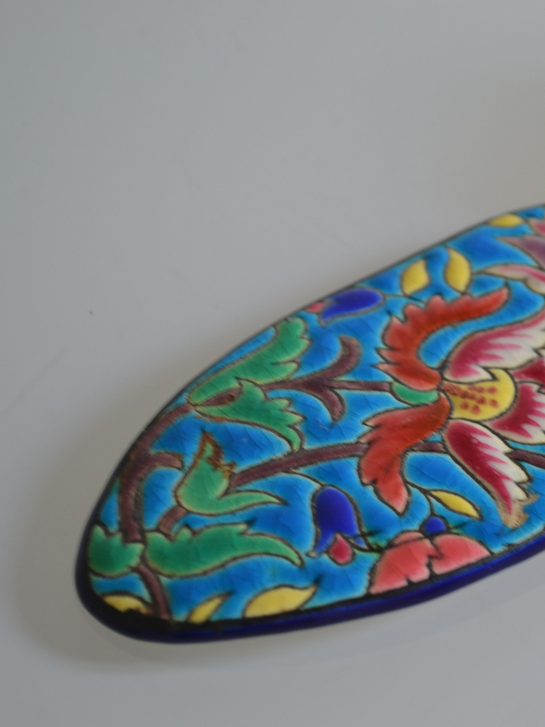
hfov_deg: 14.1
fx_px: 2183
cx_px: 472
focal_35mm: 104
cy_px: 364
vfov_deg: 18.9
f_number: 5.3
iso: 400
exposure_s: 1/15
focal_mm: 48
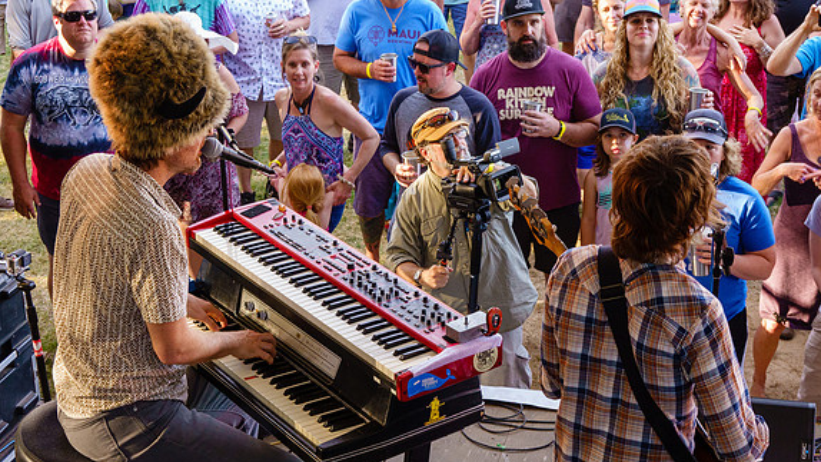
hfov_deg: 29.0
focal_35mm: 73
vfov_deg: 16.5
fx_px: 1589
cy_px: 254
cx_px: 413
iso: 500
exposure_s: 1/80
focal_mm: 25.34
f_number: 4.5
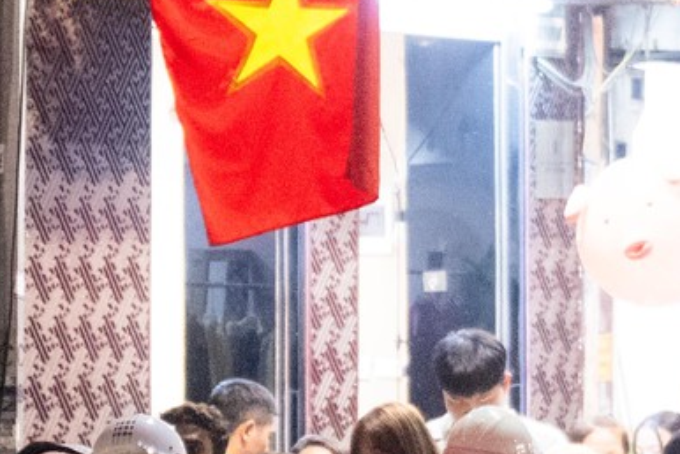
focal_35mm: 464
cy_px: 196
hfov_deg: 4.4
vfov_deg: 3.0
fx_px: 8771
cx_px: 1237
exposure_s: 1/160
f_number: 2.8
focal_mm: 70
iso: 5000
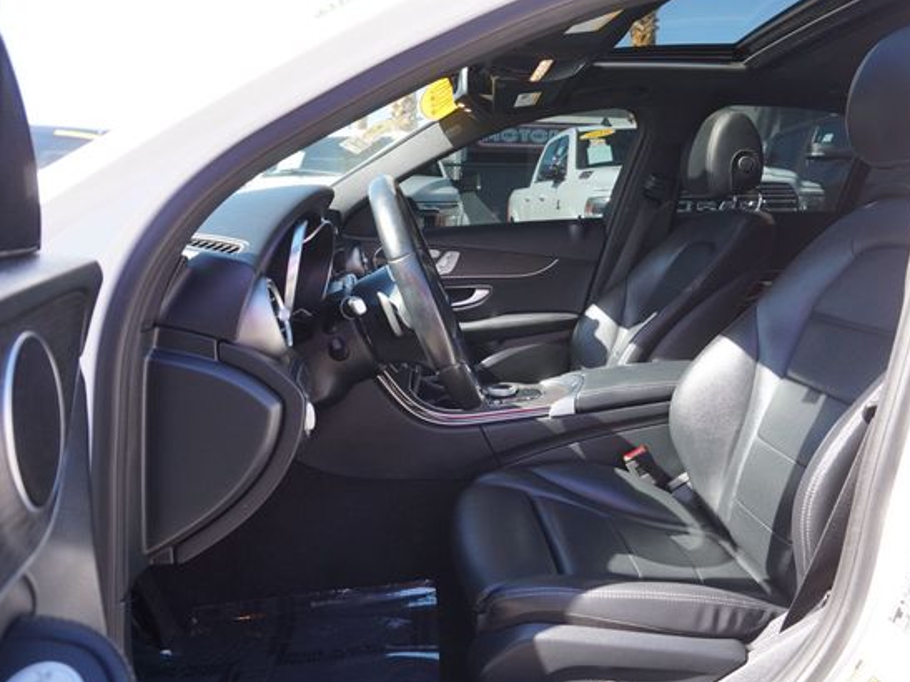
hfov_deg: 65.3
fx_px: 710
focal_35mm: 27
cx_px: 479
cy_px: 341
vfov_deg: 51.3
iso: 100
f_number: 4.5
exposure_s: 1/80
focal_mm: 16
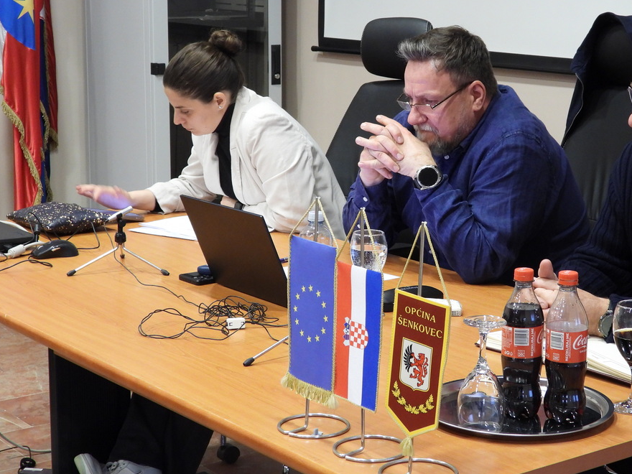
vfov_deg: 19.6
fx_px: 1369
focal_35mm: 75
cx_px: 420
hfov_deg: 25.9
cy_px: 198
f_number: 3.5
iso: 400
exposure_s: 1/15
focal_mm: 9.8
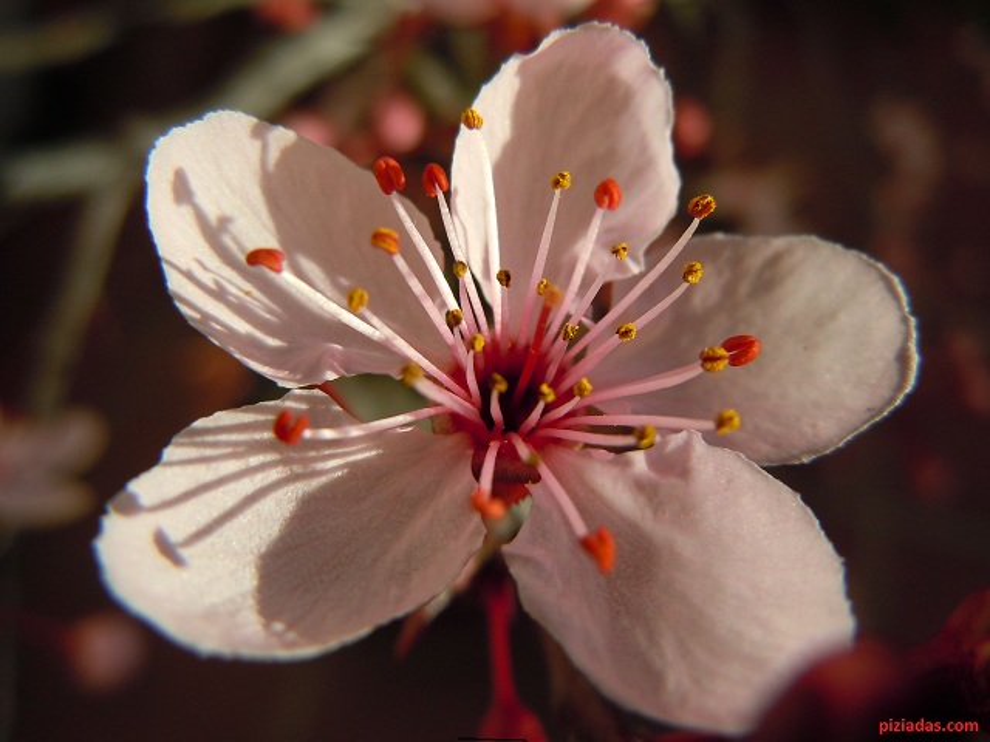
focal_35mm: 30
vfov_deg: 46.8
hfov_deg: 60.0
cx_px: 495
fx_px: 858
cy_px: 371
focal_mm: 5.4
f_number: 3.5
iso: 100
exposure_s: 1/800
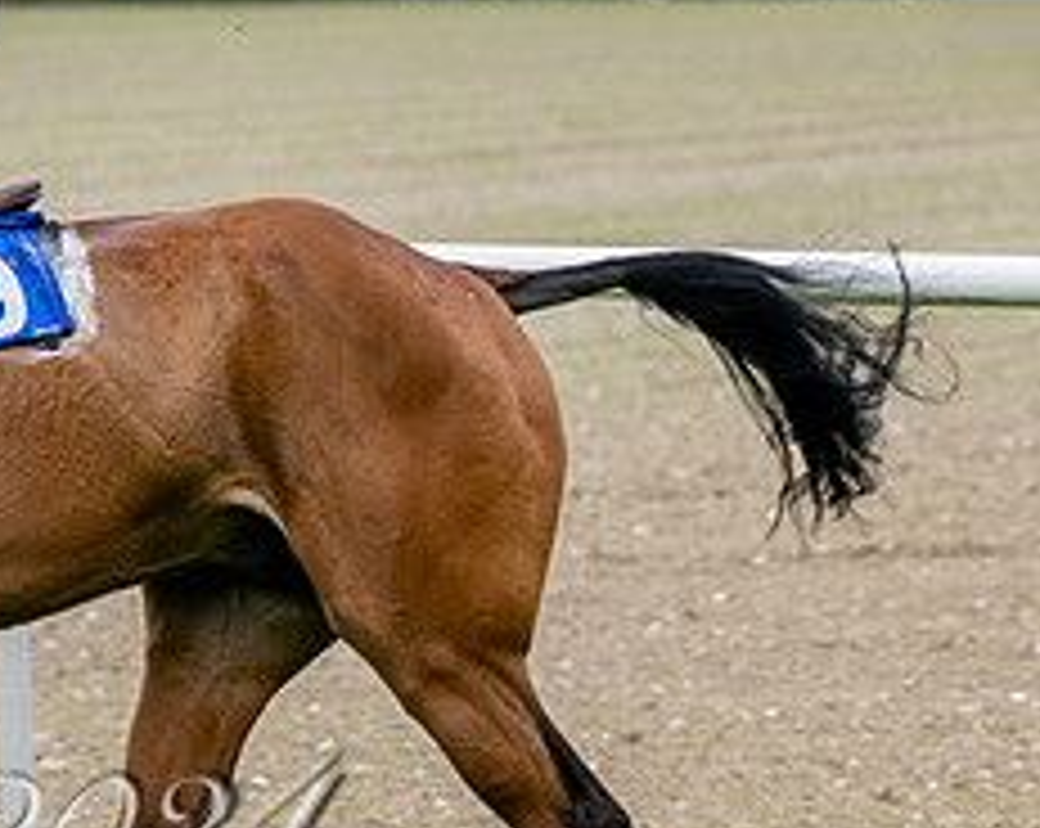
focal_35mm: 415
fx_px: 12752
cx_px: 33
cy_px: 732
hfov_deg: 4.7
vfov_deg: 3.7
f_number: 4
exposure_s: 1/1600
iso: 400
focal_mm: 115
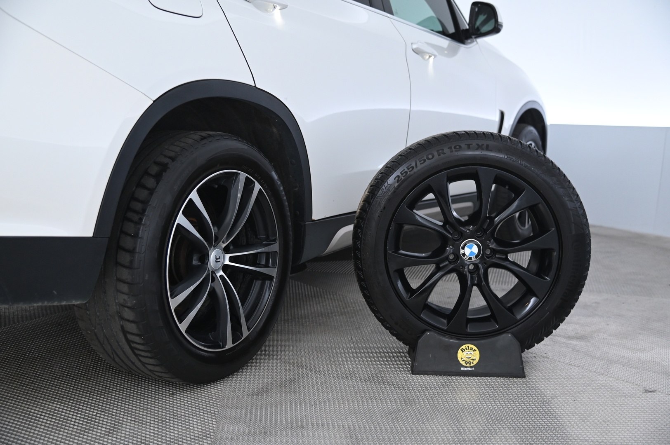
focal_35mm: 44
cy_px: 222
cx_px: 335
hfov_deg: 44.5
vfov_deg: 30.5
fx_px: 818
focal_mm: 44
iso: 2000
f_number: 4
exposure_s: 1/60
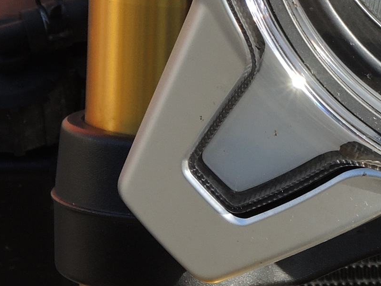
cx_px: 498
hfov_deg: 5.4
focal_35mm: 368
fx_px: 4050
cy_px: -35
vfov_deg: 4.0
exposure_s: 1/400
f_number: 3.2
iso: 80
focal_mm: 15.9
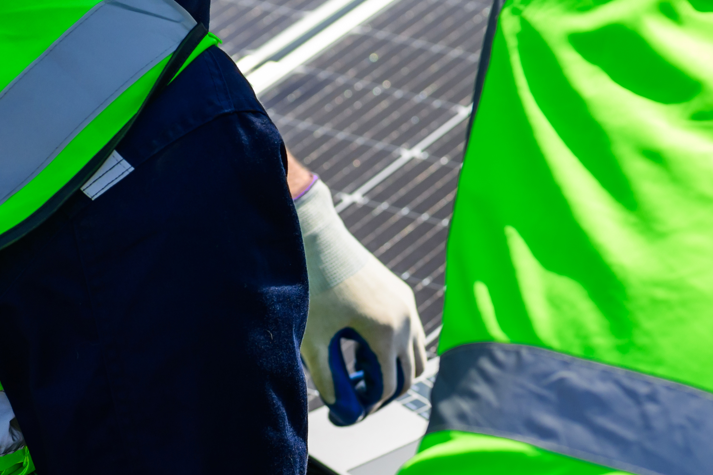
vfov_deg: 7.5
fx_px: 3644
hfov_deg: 11.2
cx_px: 250
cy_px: 157
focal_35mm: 184
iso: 64
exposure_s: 1/1000
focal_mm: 50
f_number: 3.2
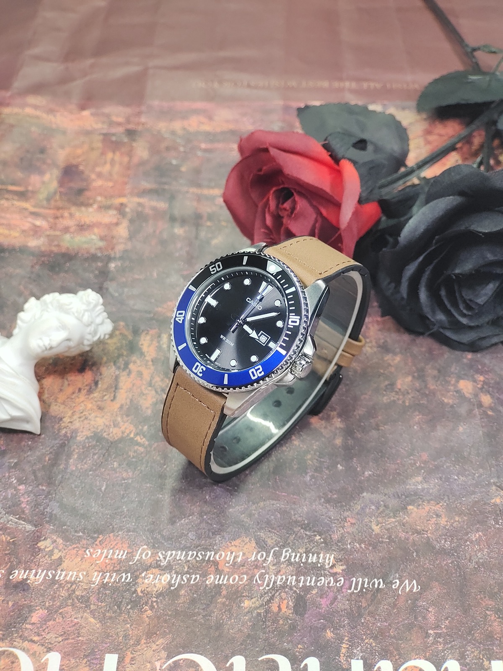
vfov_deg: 38.2
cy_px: 336
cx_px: 252
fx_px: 969
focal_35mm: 50
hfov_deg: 29.1
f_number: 2.08
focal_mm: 7.55
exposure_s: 1/100
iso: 97
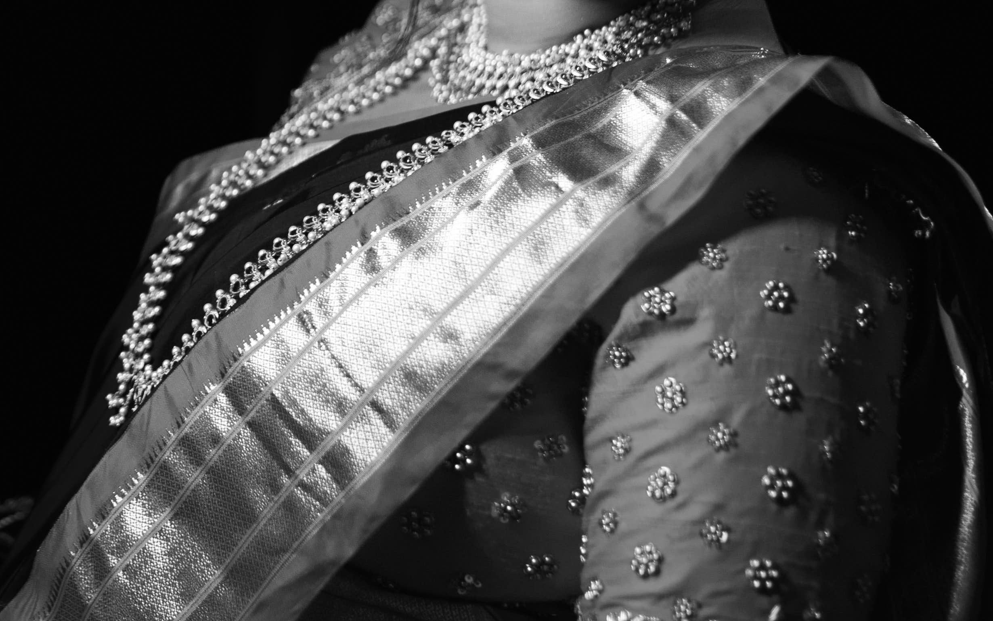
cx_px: 132
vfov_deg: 14.9
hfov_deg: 23.3
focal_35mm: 87
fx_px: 2355
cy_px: 55
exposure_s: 1/250
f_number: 1.8
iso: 250
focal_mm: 35
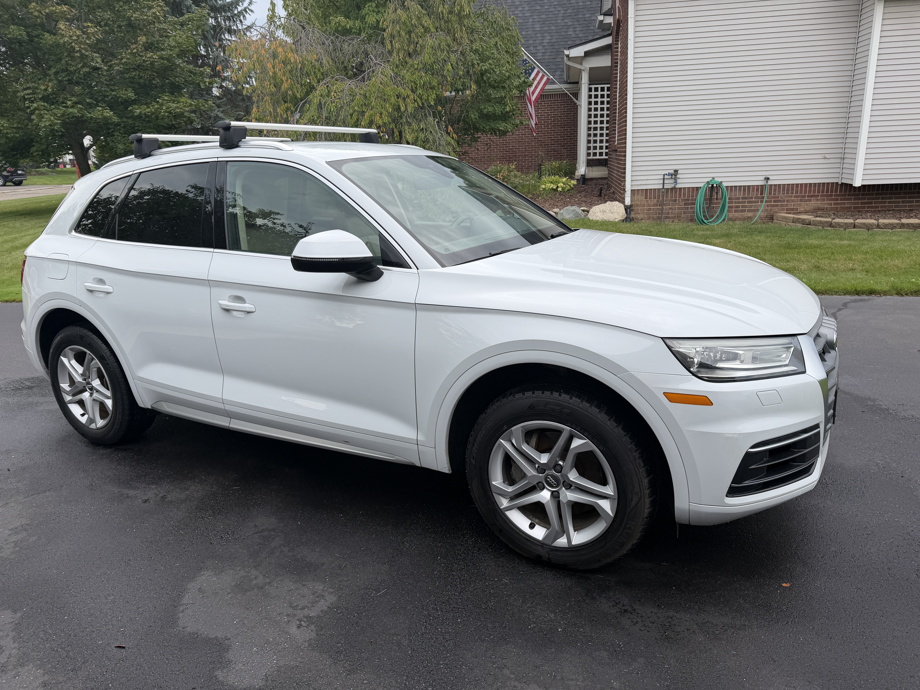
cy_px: 345
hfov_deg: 71.6
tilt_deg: -17.8
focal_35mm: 24
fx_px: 638
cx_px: 460
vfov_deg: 56.8
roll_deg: +2.1
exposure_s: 1/1192
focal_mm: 6.76
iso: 80
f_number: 1.78
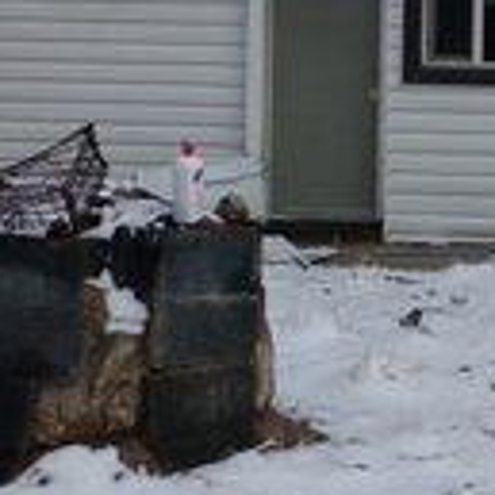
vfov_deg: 14.8
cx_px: 790
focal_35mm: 114
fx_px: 1844
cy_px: -96
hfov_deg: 14.1
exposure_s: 1/680
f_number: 7.52
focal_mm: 4.7
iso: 100
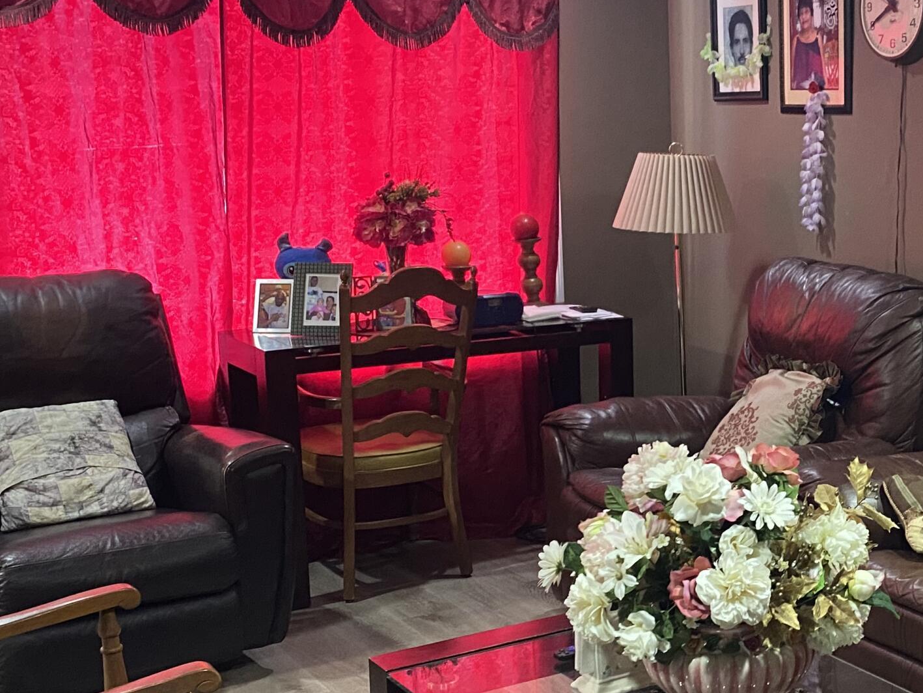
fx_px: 1467
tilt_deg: -10.6
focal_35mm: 55
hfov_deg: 32.8
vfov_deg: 26.5
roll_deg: +0.5
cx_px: 862
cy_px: 394
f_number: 1.8
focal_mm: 4.25
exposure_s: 1/30
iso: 500
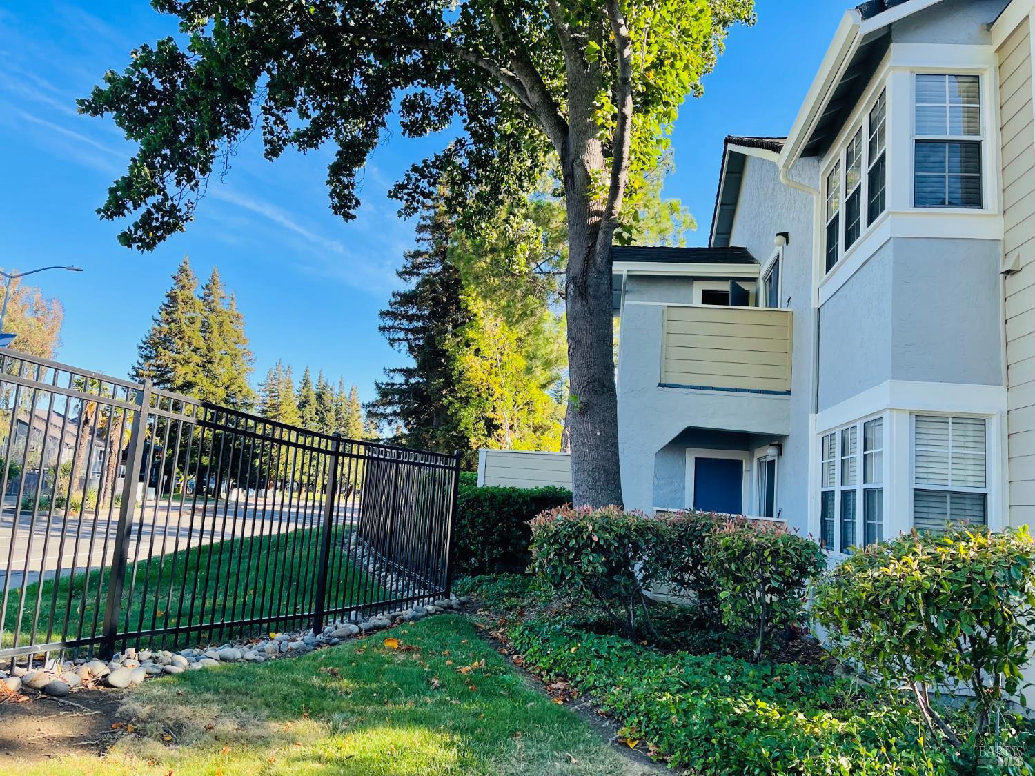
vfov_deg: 54.9
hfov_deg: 69.4
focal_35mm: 25
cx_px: 518
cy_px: 388
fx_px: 747
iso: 32
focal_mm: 5.1
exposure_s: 1/750
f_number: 1.6
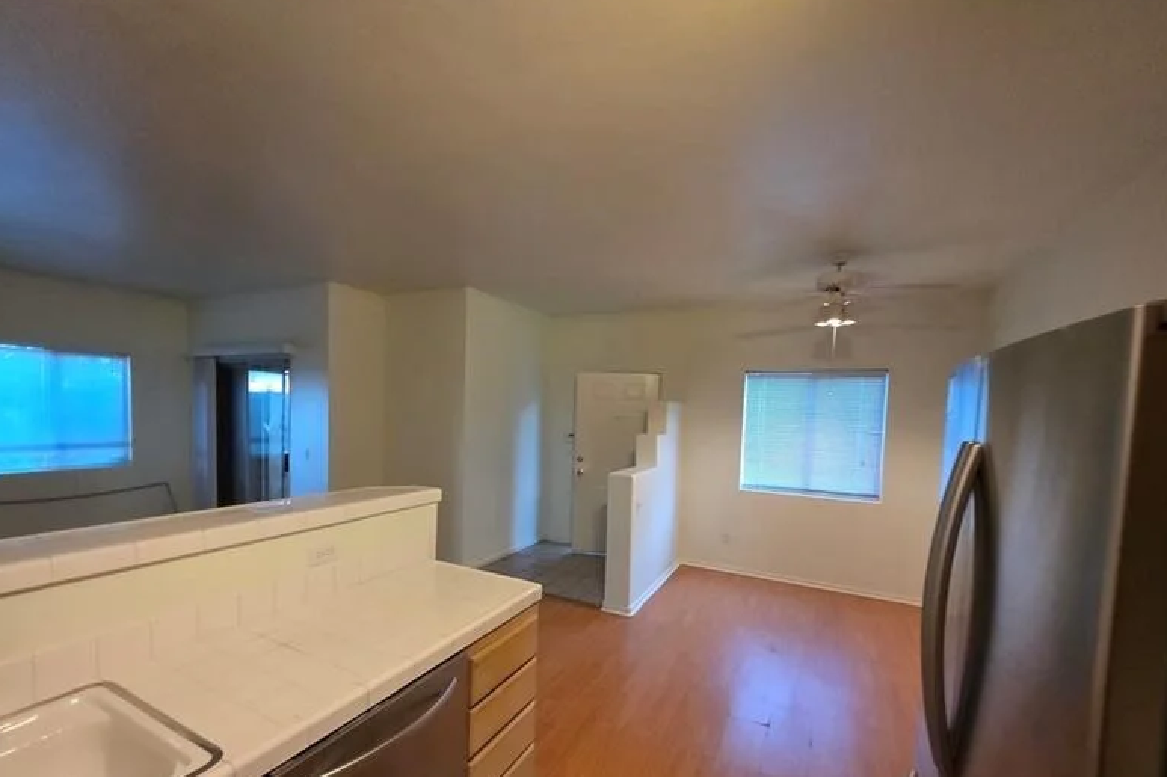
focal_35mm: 14
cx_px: 571
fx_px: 454
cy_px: 442
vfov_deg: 80.7
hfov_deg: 104.2
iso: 320
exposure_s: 1/60
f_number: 1.9
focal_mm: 2.2
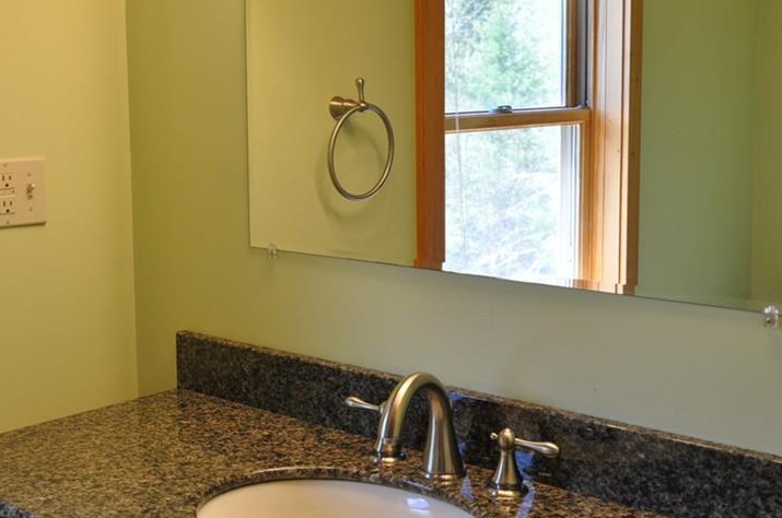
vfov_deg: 25.1
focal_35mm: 54
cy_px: 245
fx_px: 1165
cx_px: 269
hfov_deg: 36.8
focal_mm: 25
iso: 400
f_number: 4.5
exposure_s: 1/80
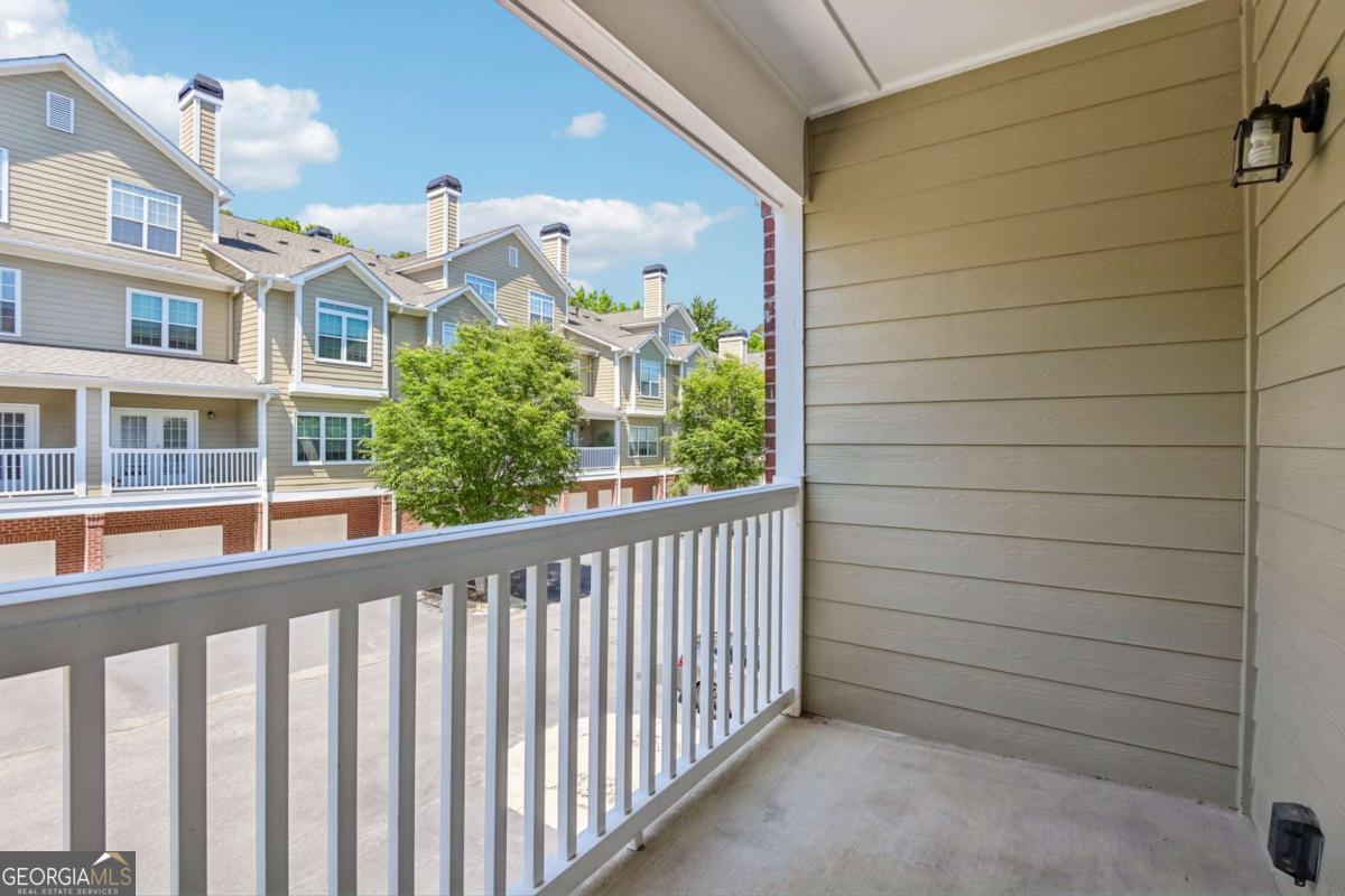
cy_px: 448
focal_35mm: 16
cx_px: 672
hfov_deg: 96.7
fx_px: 598
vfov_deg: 73.7
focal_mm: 16
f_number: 8
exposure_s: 1/250
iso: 200
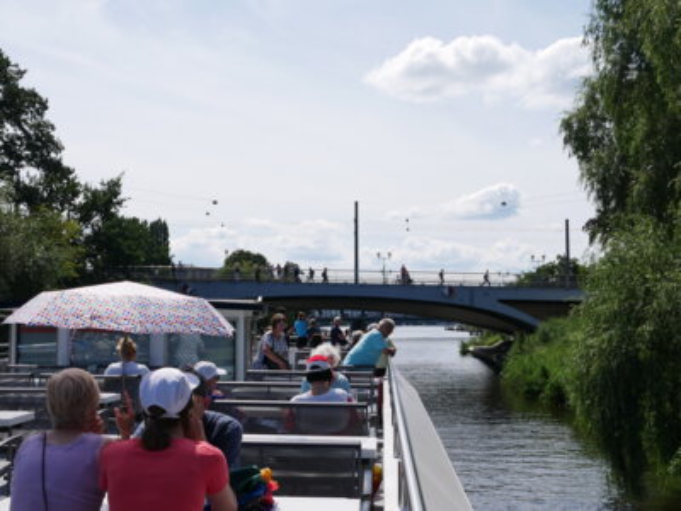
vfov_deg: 29.1
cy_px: 256
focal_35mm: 50
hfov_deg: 38.2
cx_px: 340
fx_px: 984
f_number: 10
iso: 200
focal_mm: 25
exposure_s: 1/500
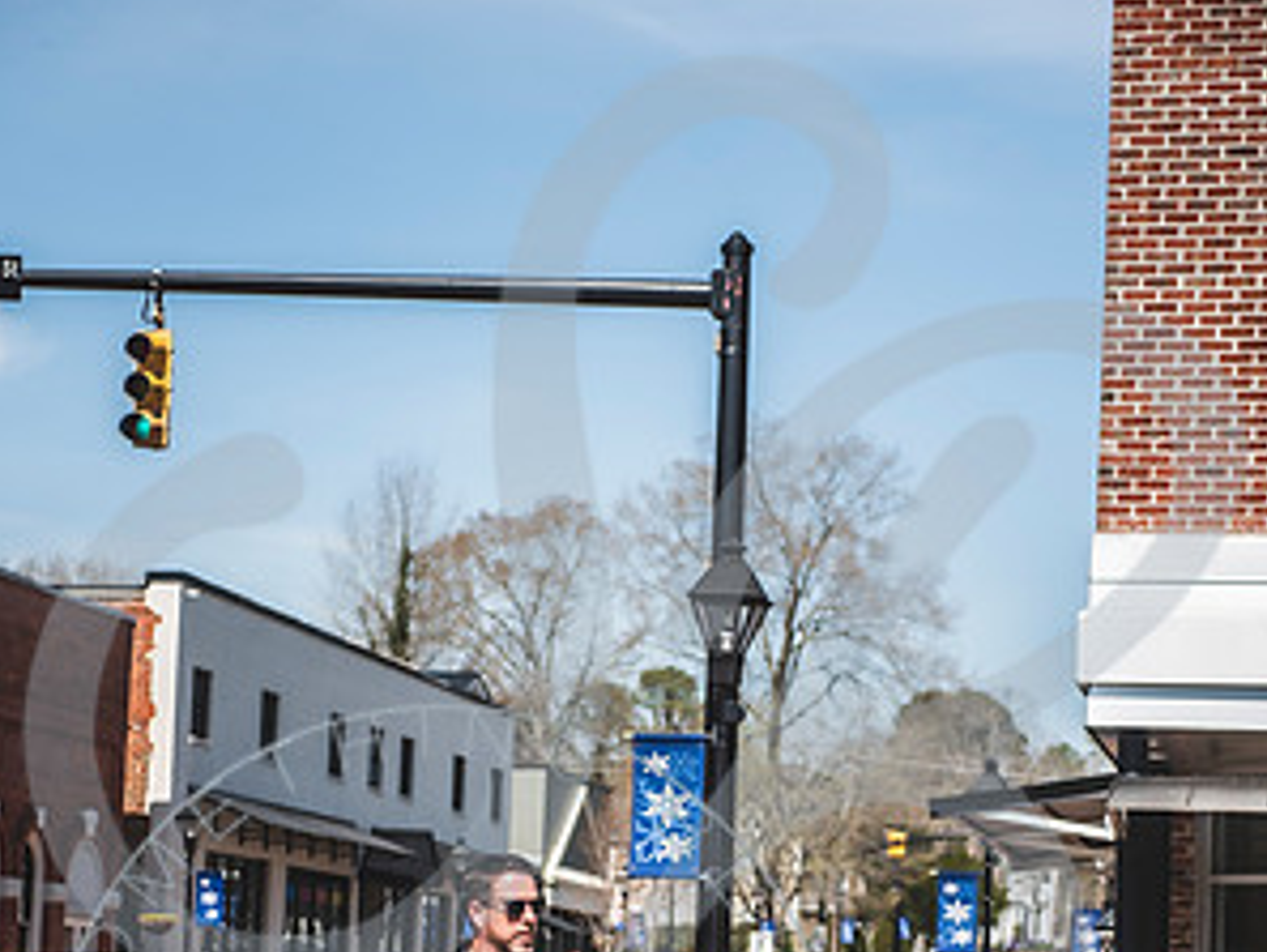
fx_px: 3735
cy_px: 777
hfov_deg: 19.3
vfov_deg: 14.4
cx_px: 636
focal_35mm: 102
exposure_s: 1/1600
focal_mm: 70
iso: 100
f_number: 2.8
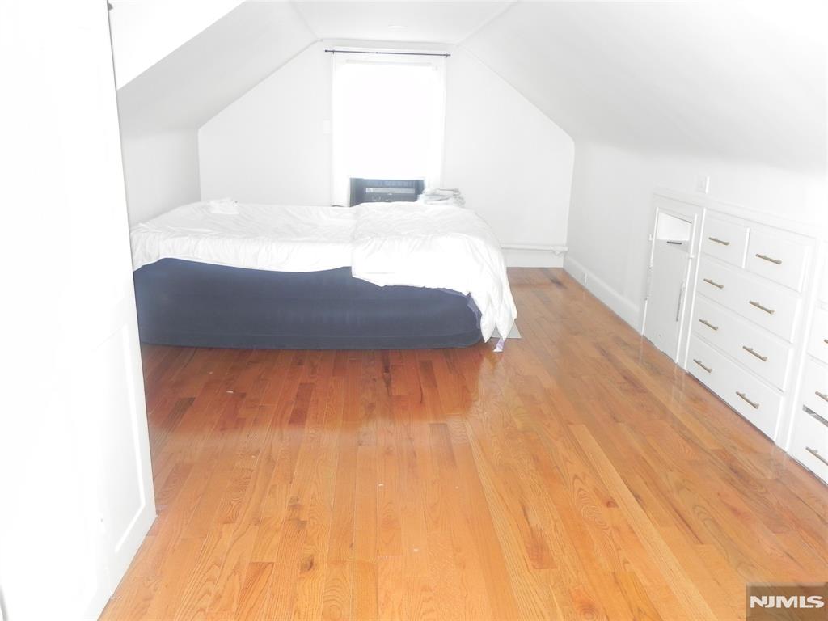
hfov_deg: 61.7
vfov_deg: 48.2
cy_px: 310
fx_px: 694
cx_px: 414
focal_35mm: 29
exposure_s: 1/30
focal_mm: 5.2
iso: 200
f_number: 2.8
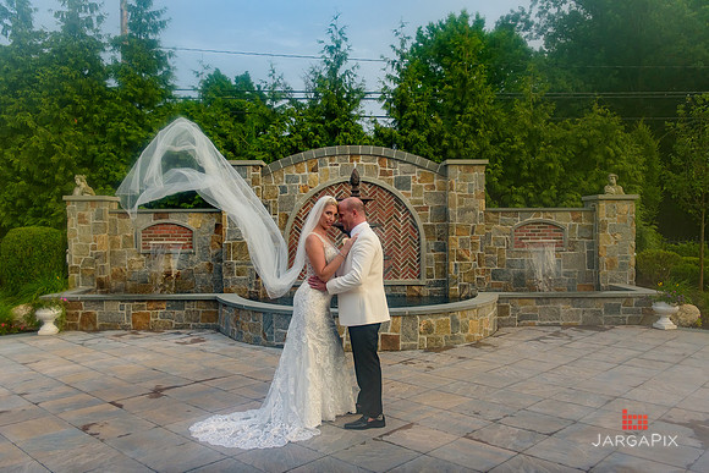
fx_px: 611
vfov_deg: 42.3
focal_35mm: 31
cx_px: 354
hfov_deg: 60.3
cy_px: 236
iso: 800
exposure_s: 1/320
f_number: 4
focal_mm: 31
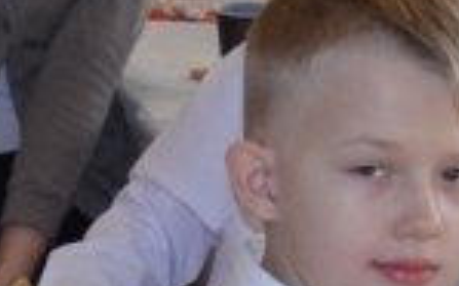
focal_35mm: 220
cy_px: -31
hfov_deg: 9.0
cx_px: 866
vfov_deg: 5.9
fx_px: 2757
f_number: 3.8
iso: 400
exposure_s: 1/125
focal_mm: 21
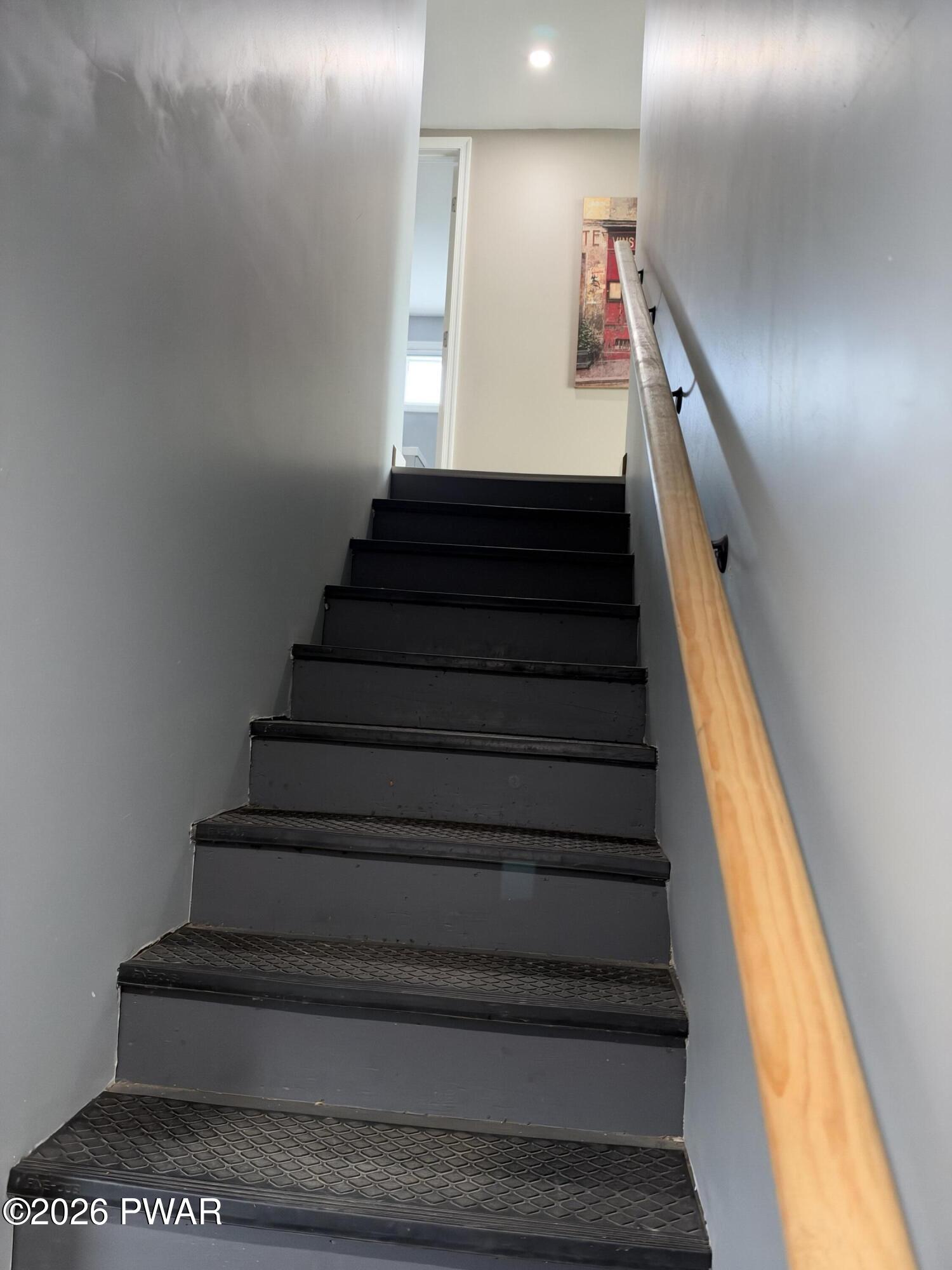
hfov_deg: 56.8
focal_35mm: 24
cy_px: 635
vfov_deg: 71.6
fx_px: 880
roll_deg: -3.4
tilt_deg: +6.0
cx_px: 476
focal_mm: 6.93
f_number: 1.48
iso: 320
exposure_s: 1/60
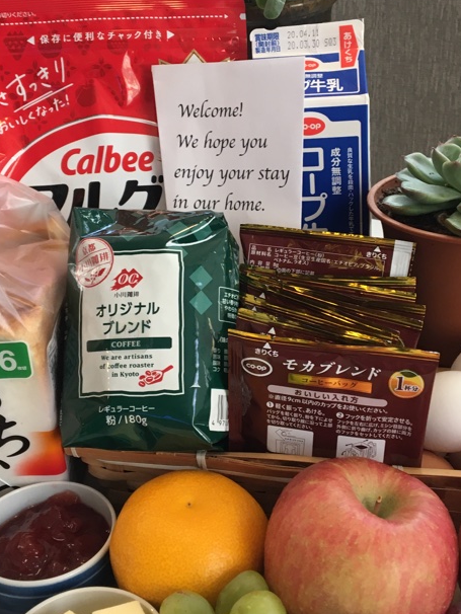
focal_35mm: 49
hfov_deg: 29.7
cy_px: 260
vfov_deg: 38.8
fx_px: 869
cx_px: 216
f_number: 2.2
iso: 64
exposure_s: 1/30
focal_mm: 4.15
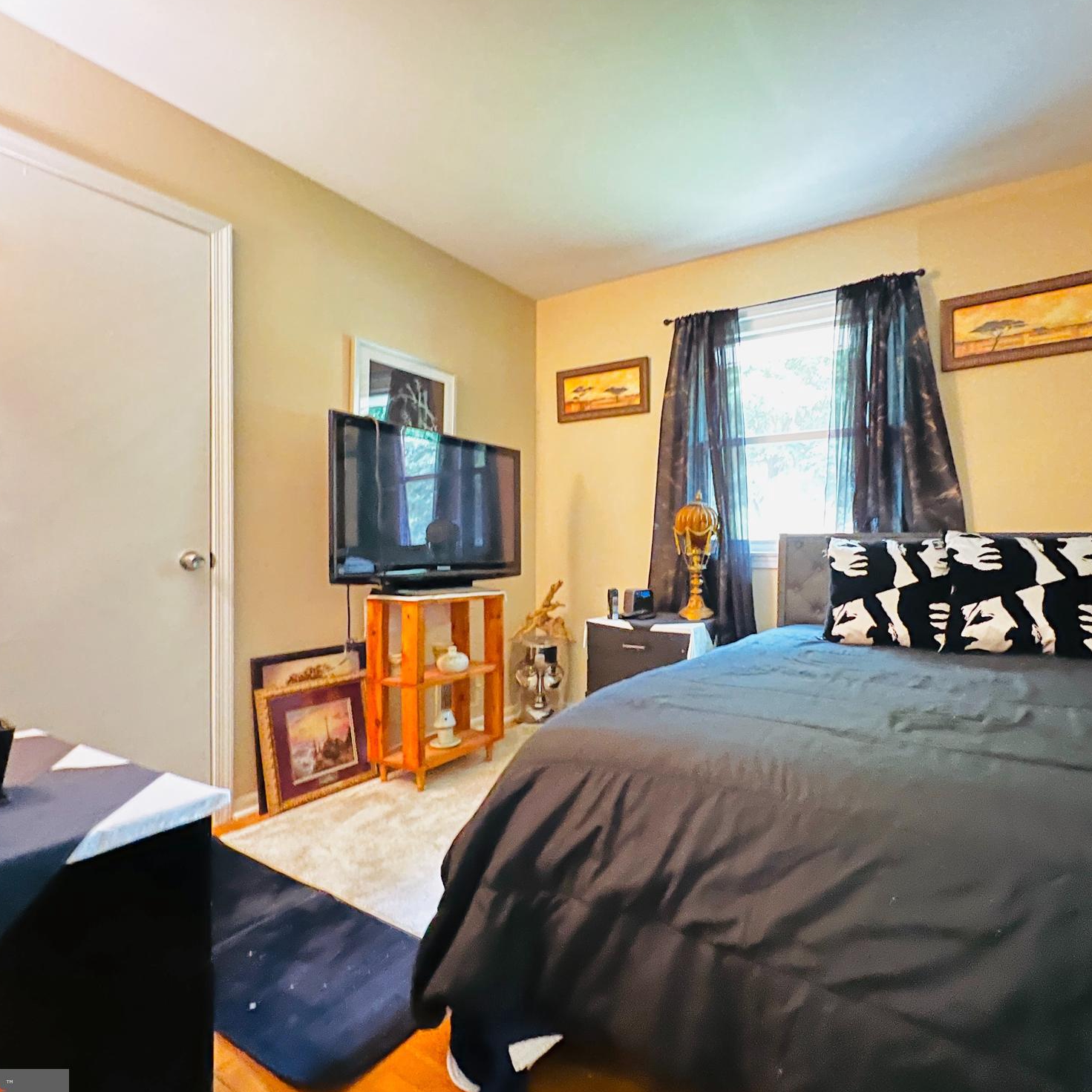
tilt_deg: -1.0
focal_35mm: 16
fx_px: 571
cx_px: 644
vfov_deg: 87.4
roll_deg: -0.7
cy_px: 560
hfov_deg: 86.6
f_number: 1.8
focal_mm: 1.57
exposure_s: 1/15
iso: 1600
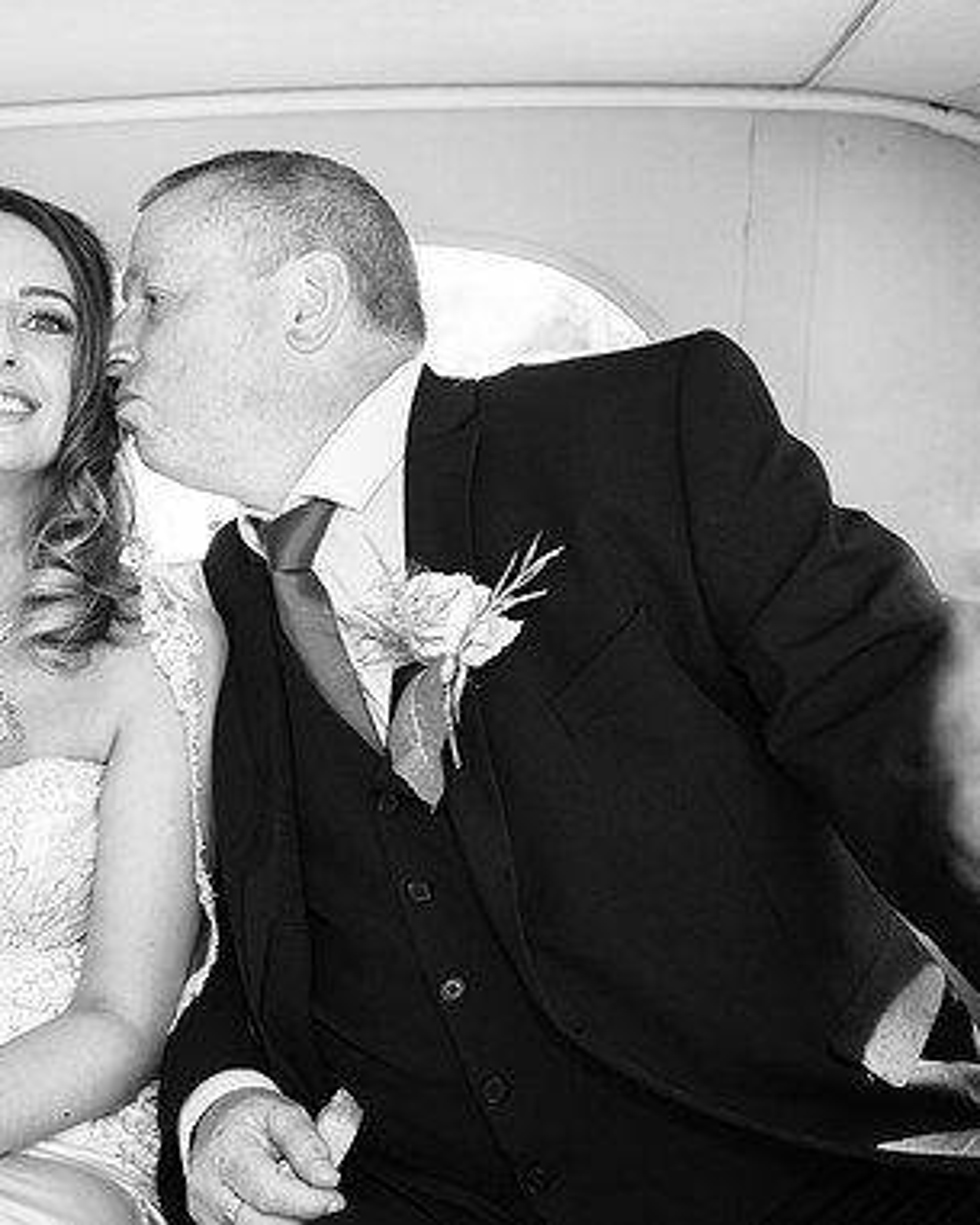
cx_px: 263
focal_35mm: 50
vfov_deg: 37.3
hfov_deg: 29.8
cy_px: 608
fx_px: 1812
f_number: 3.5
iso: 250
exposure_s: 1/125
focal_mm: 35
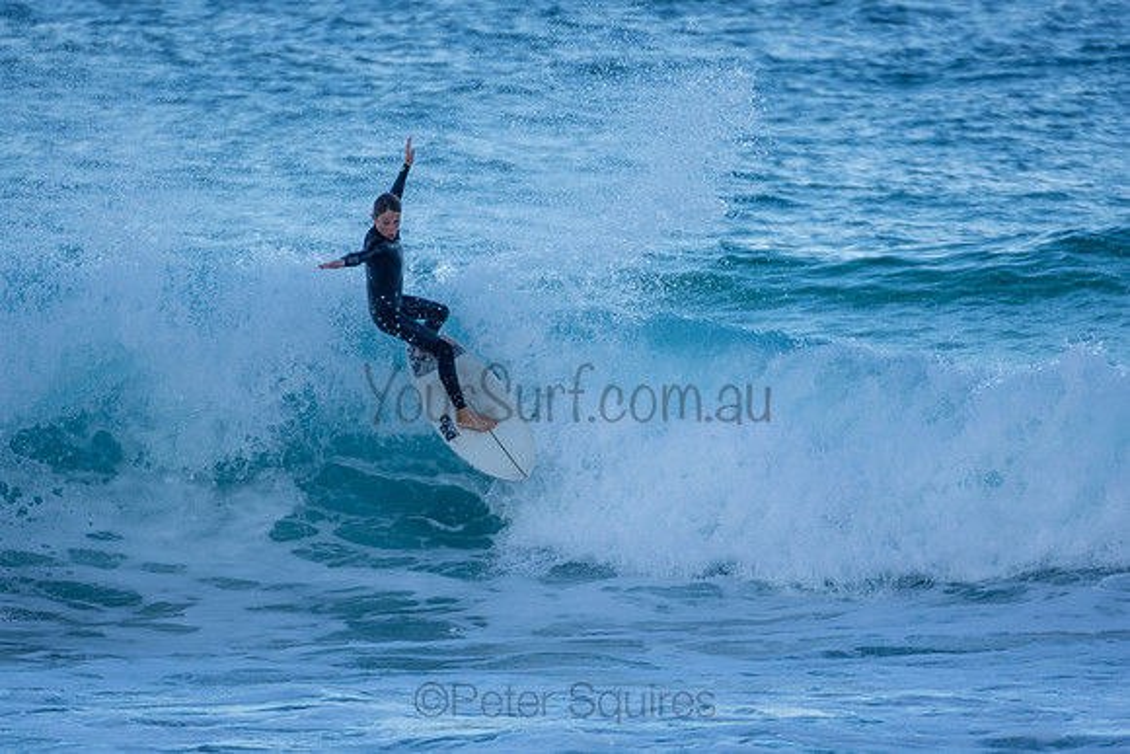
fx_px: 23546
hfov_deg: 2.7
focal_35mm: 750
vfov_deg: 1.8
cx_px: 565
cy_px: 377
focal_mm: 500
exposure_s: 1/500
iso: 160
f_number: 5.6
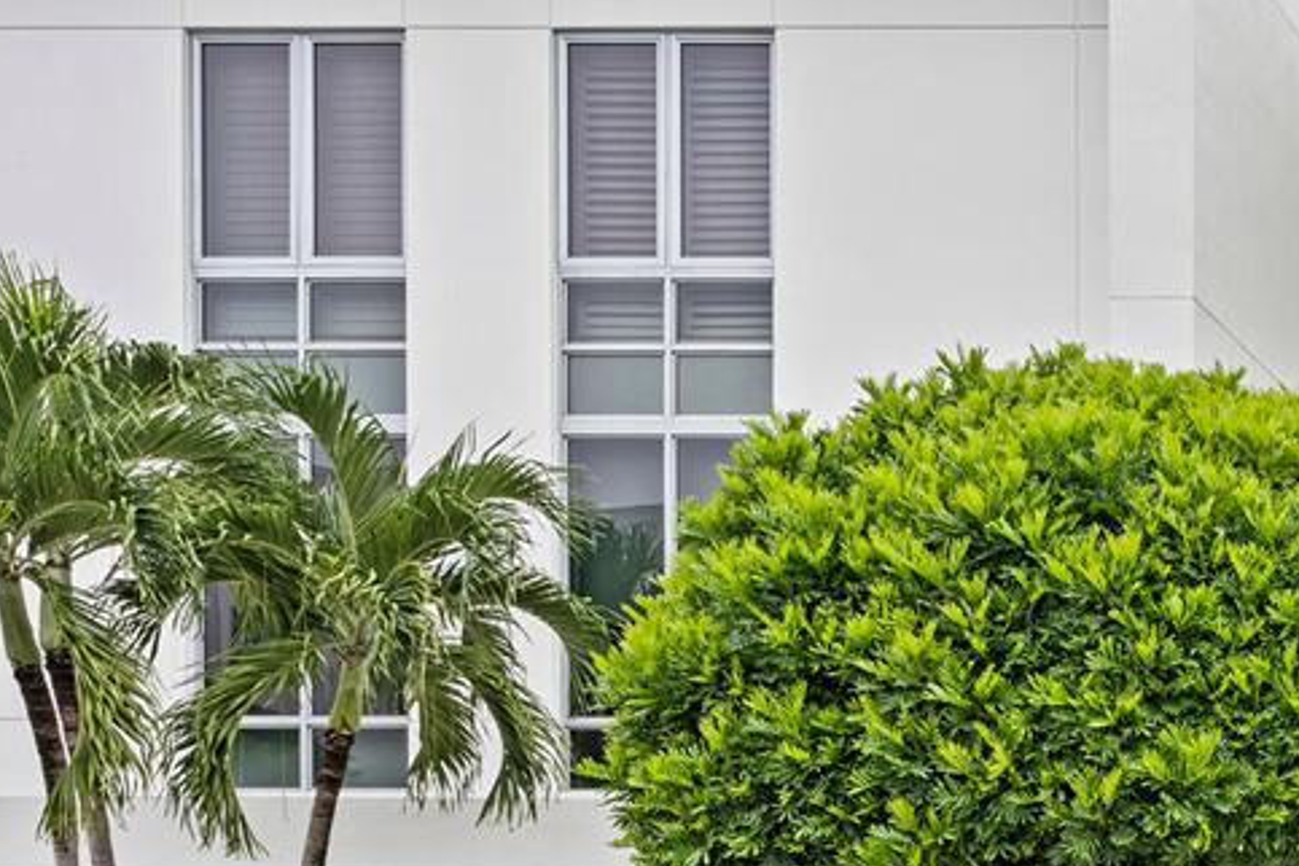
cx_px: 1947
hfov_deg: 26.8
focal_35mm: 53
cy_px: 508
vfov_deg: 25.5
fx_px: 1912
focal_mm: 16
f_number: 8
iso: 500
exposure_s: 1/100
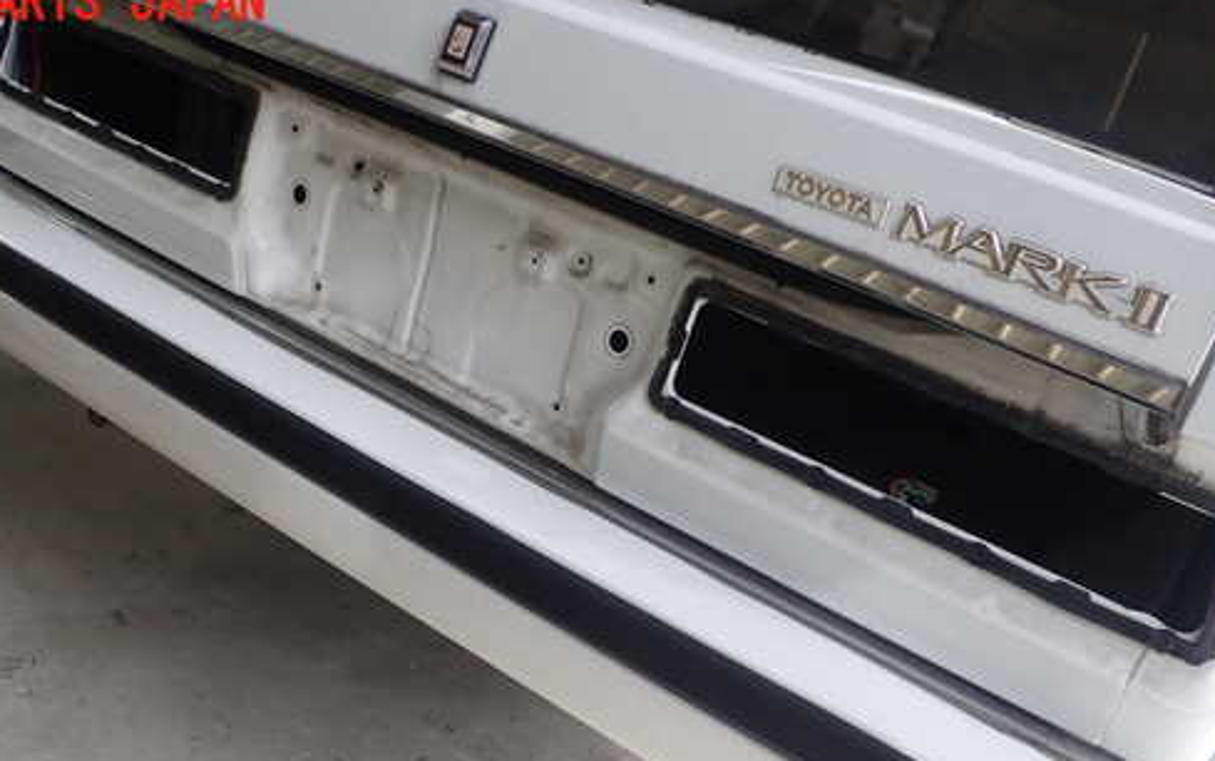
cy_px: 532
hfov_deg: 50.3
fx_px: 1292
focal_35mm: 39
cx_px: 559
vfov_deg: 32.4
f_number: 2.3
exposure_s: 1/125
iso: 160
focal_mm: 5.5
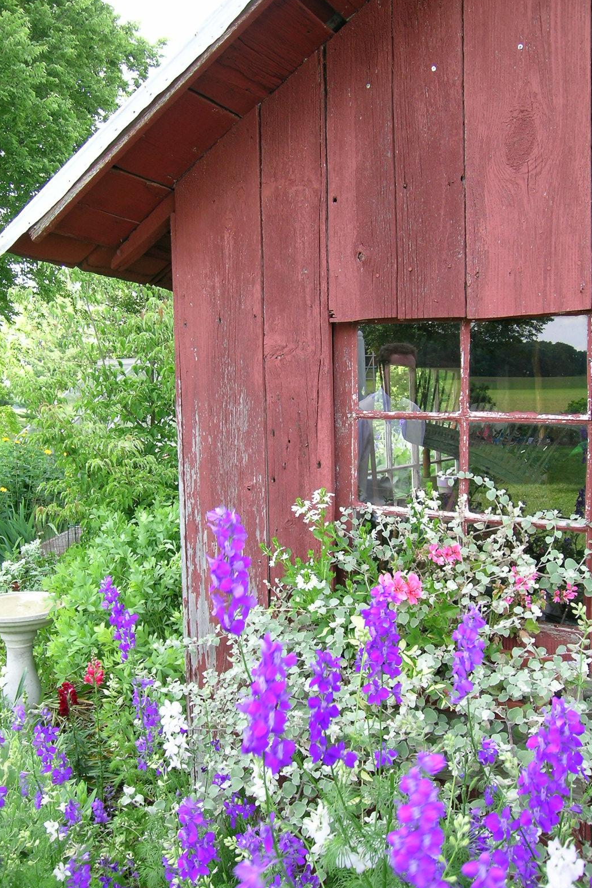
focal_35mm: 30
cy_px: 445
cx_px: 277
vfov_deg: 61.9
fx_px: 740
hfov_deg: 43.6
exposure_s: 1/74.9
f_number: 3.5
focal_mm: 5.8
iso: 50
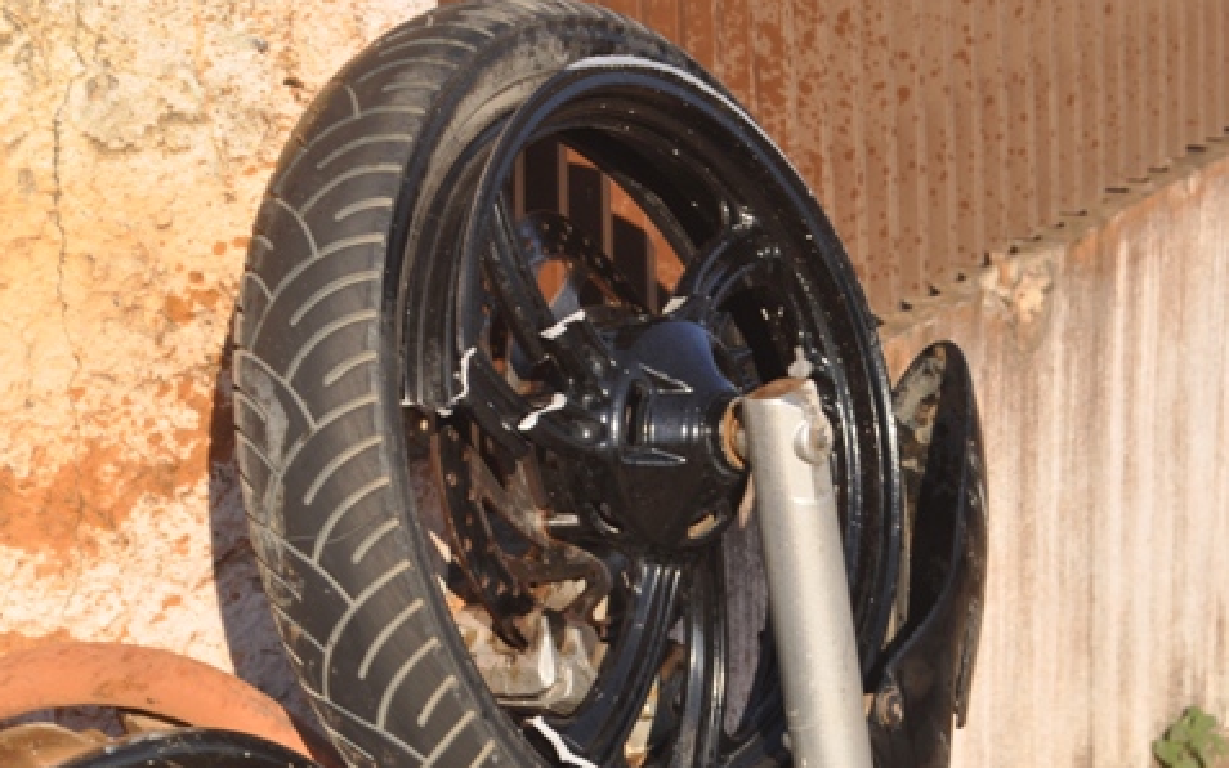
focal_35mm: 113
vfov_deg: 11.6
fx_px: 3774
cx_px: 678
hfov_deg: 18.5
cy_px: 499
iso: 200
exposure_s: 1/350
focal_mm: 55
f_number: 9.5
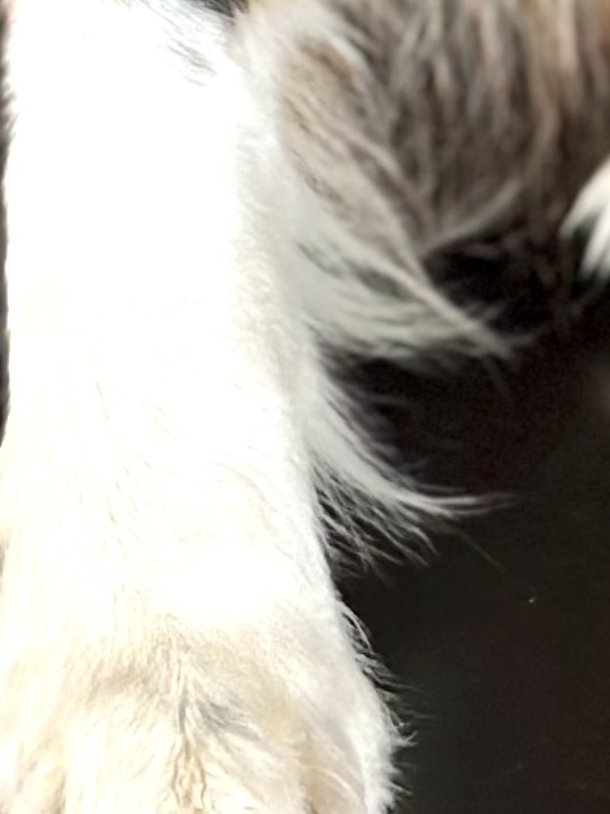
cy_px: -1567
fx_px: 7378
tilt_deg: -11.6
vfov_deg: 5.9
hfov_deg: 4.7
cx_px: -289
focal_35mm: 314
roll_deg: +3.5
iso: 100
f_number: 1.78
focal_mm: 6.86
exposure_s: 1/121
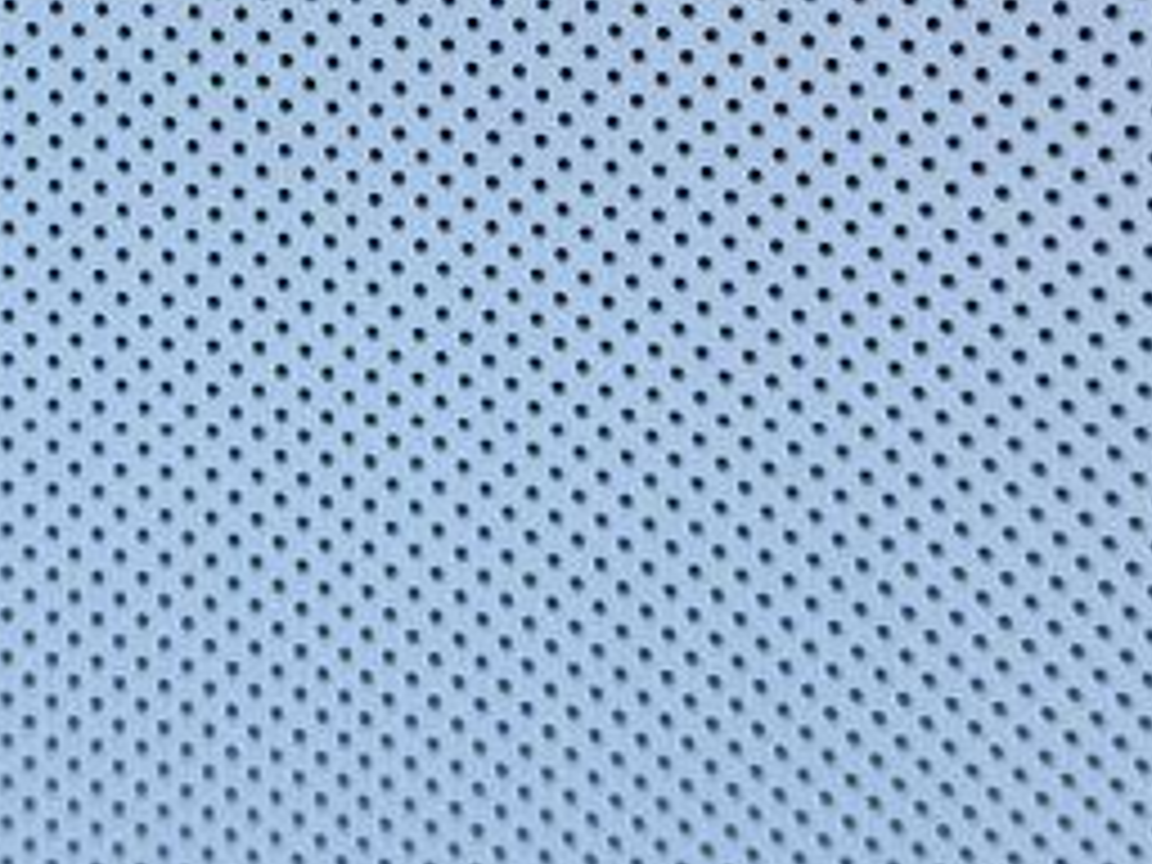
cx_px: 180
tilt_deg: -32.3
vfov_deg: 14.6
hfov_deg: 20.1
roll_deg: +1.2
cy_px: -324
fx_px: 3195
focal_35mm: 96
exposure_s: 1/567
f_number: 1.78
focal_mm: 6.76
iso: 80
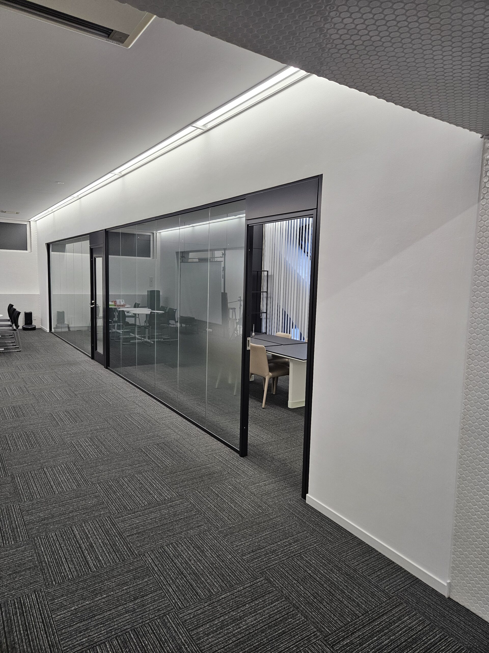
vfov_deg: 73.9
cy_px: 326
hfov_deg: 58.9
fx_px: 433
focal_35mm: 23
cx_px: 244
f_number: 1.8
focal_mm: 5.4
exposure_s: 1/359
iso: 250
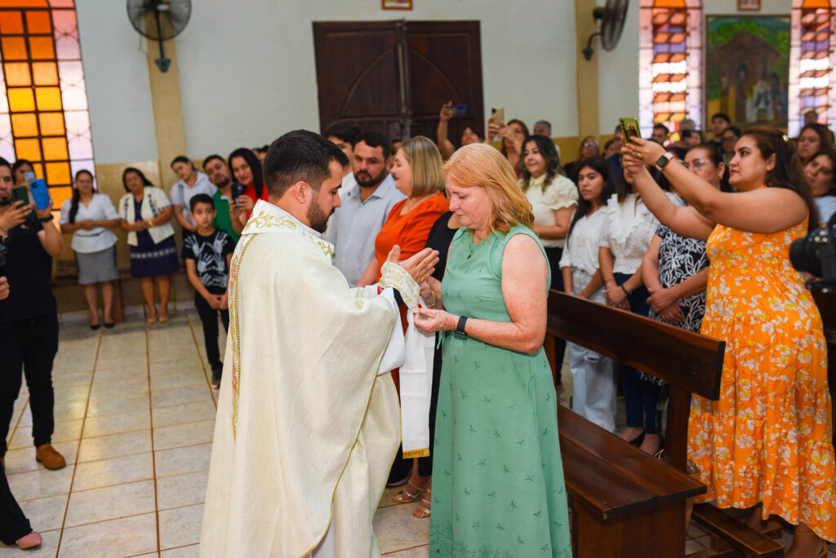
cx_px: 418
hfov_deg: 54.4
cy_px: 279
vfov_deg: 37.9
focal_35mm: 35
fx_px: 813
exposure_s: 1/200
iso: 400
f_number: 3.2
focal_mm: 35
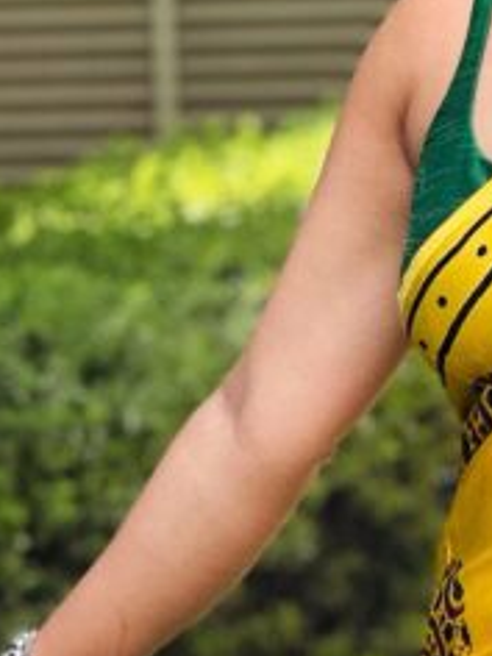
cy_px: 856
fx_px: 7410
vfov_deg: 5.0
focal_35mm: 391
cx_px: 781
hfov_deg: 3.8
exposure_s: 1/121
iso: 40
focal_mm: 9
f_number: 2.8
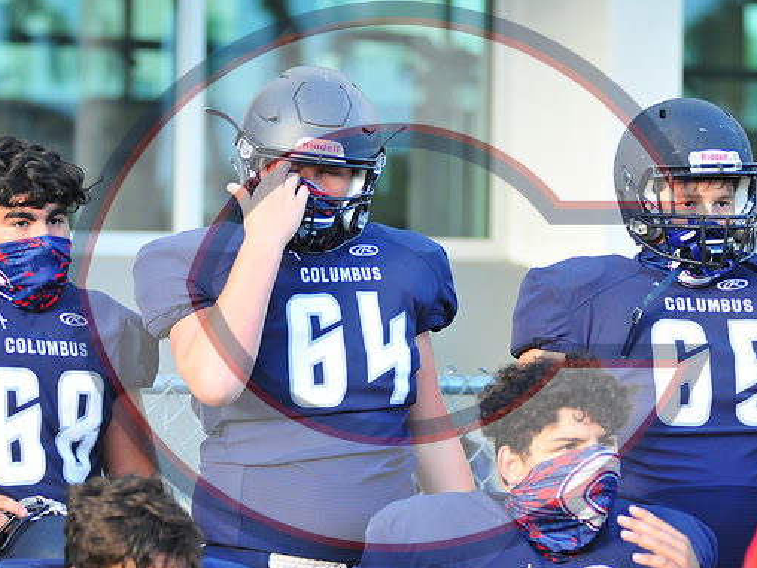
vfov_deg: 8.6
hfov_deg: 11.5
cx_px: 389
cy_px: 284
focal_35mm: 173
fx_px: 3773
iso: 1600
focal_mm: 105
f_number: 2.8
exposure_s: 1/1600
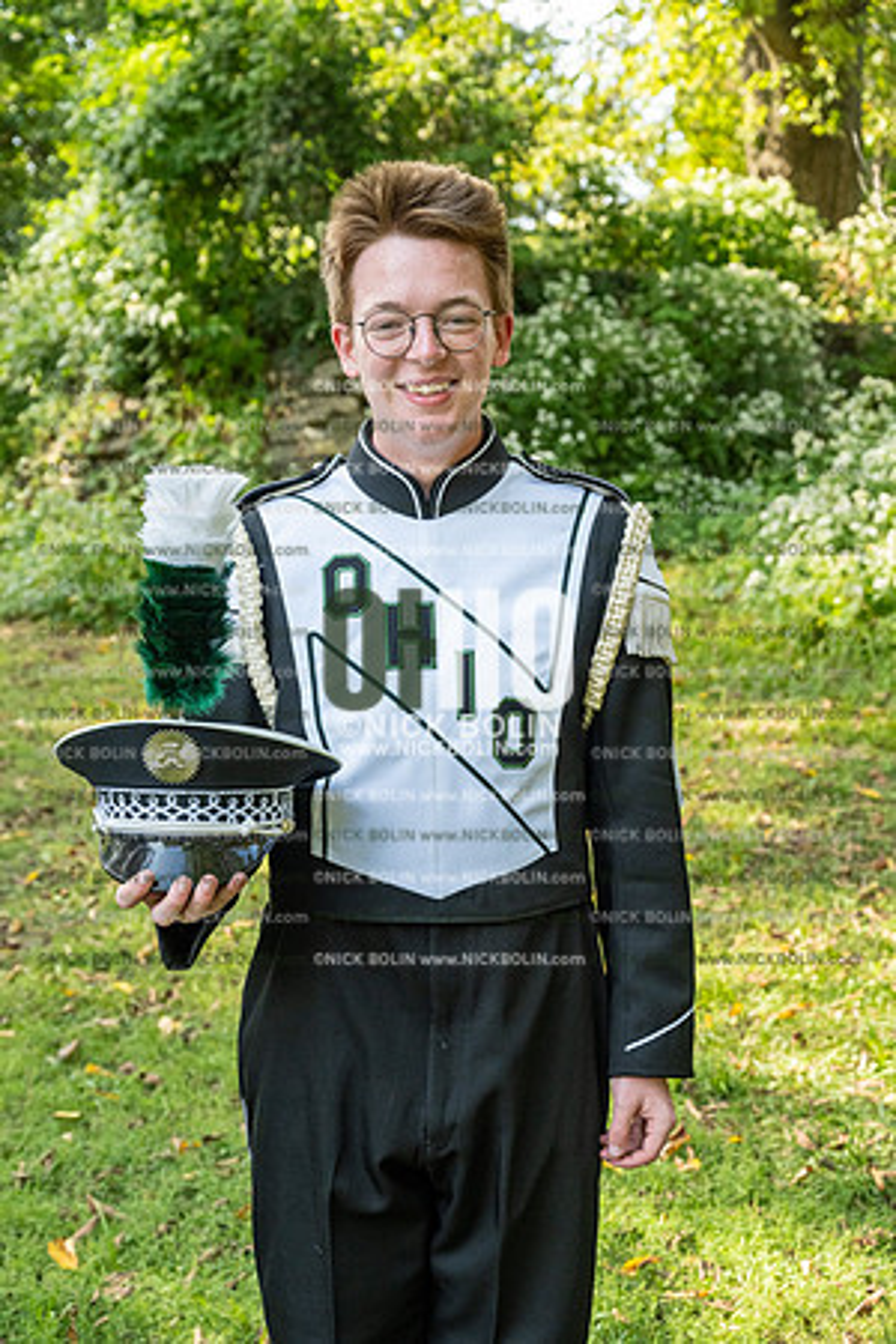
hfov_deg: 27.0
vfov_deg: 39.6
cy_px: 672
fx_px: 1867
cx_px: 448
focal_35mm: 50
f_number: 5.6
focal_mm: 50
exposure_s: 1/800
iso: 1250
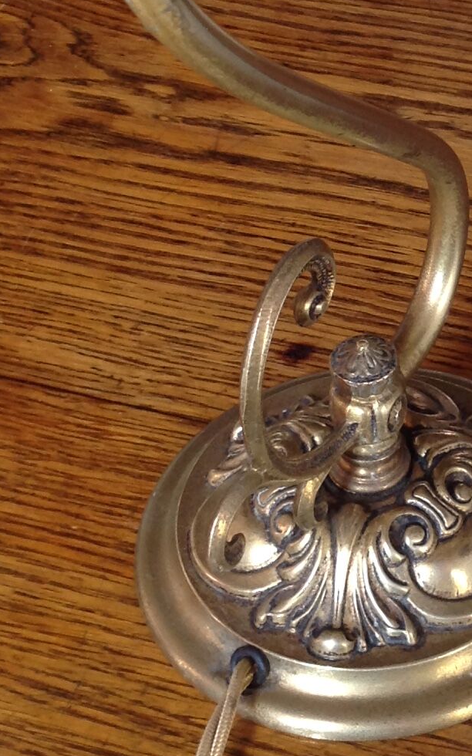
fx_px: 2018
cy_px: 251
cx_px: 473
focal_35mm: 98
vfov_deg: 21.1
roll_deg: +2.9
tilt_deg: -41.8
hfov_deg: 13.2
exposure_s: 1/15
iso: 64
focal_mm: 4.28
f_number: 2.4
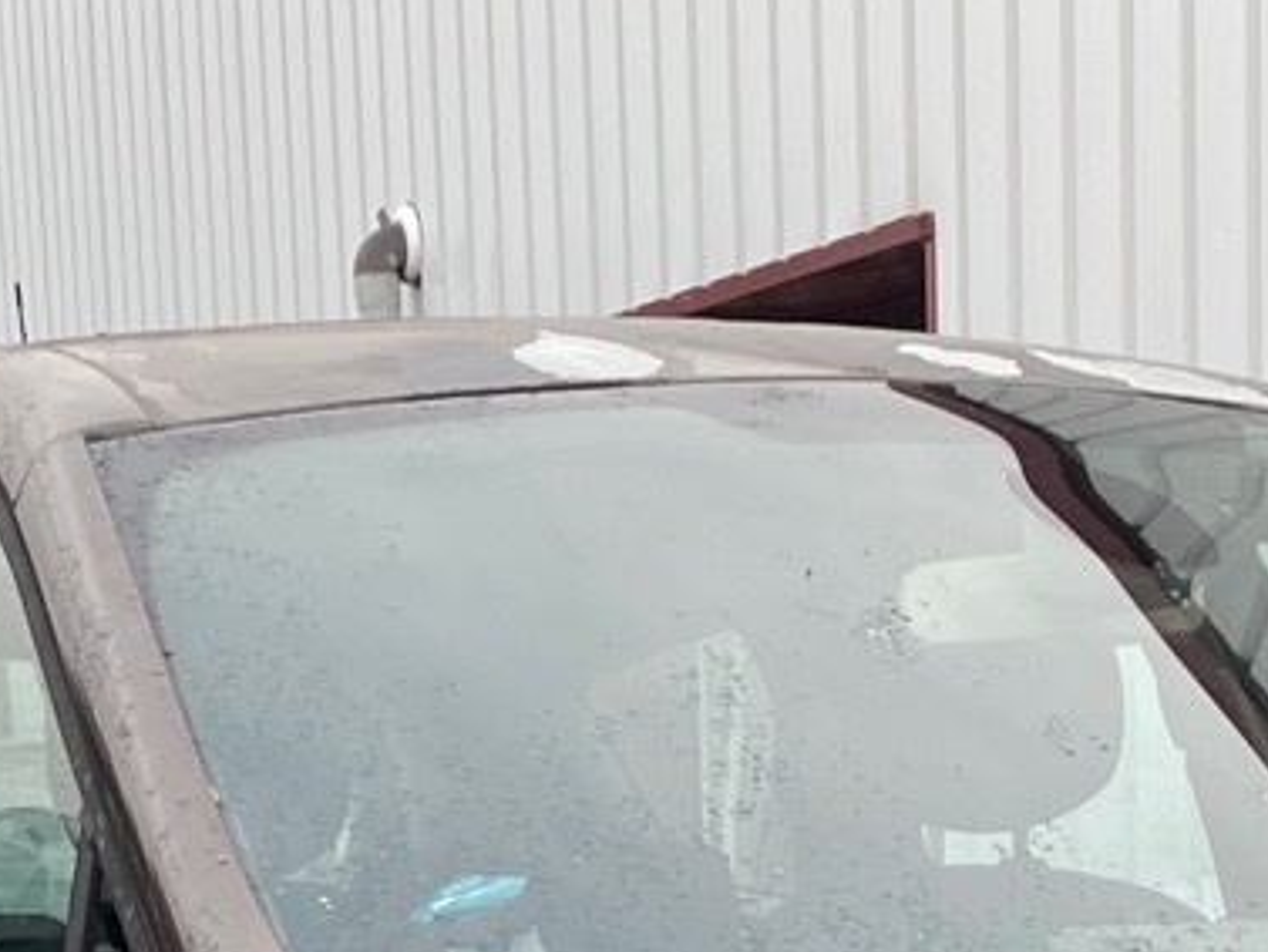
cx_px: 1093
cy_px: 1823
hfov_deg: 15.7
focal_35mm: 124
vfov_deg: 11.0
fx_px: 4544
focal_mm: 4.2
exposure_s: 1/121
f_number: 1.6
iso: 40
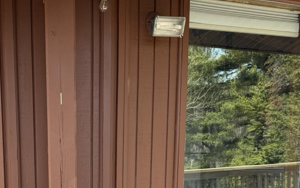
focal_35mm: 54
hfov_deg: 35.9
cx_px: 49
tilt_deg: -11.5
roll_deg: +0.2
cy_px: 220
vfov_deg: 22.3
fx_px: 441
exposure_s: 1/621
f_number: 1.78
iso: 80
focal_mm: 6.76
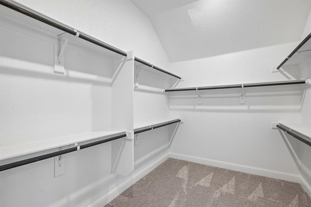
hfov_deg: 95.0
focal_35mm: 16
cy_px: 104
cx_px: 156
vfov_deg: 72.0
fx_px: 142
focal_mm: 16.5
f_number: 8
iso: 400
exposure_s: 1/15
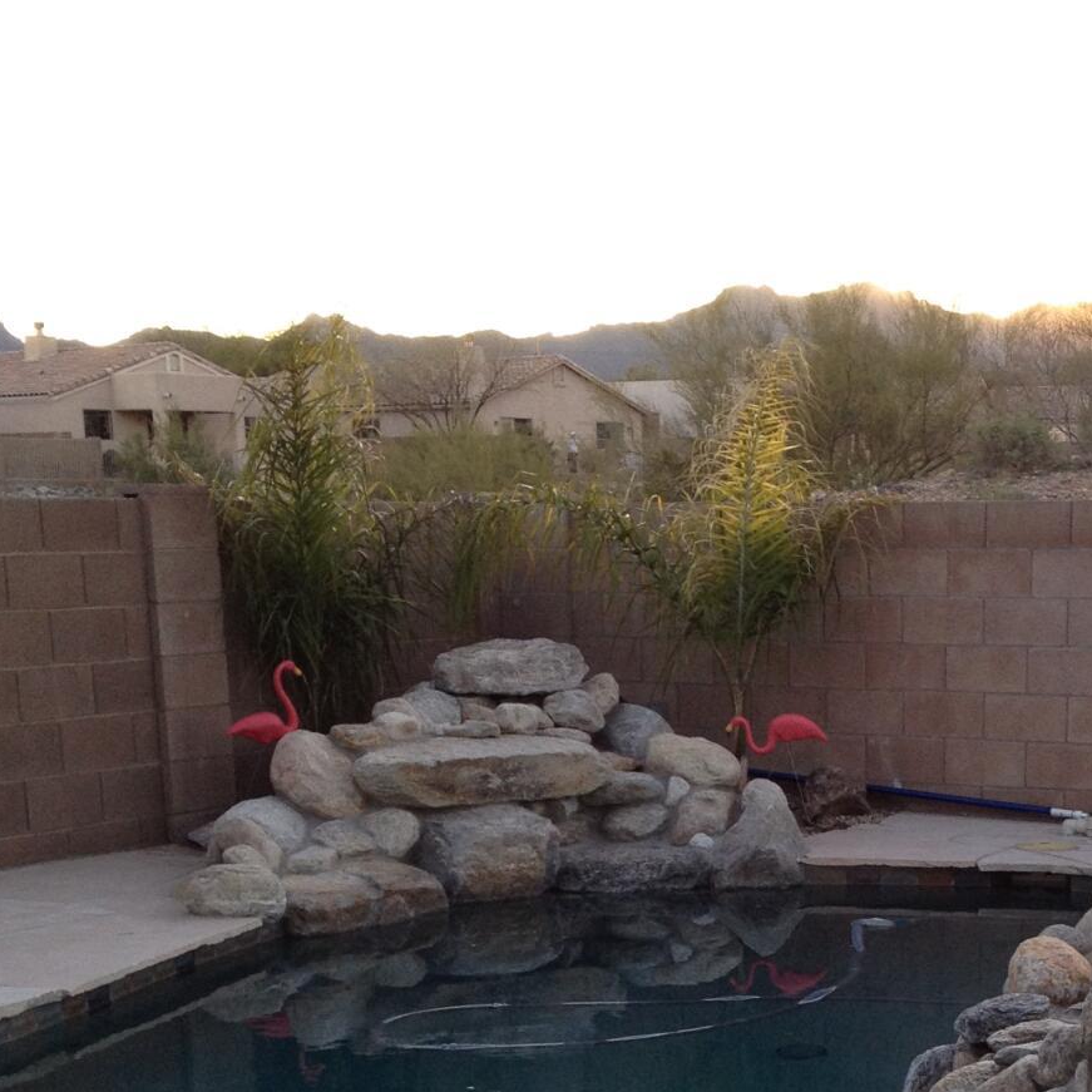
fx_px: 2534
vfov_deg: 23.3
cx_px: 794
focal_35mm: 71
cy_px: 1103
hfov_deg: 24.1
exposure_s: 1/154
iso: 80
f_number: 2.4
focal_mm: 4.28
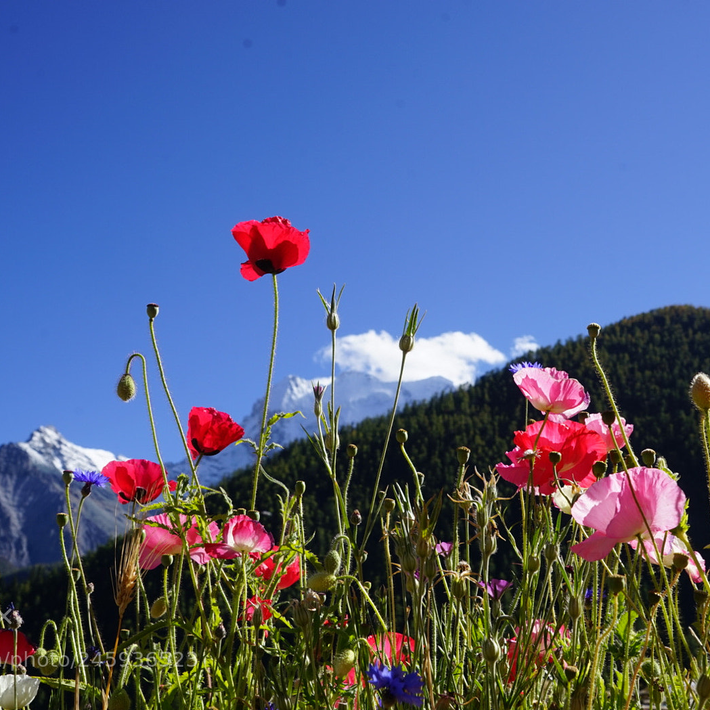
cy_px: 351
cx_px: 385
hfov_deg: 35.3
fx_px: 1114
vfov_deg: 35.4
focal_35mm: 48
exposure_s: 1/125
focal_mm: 37
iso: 100
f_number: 11
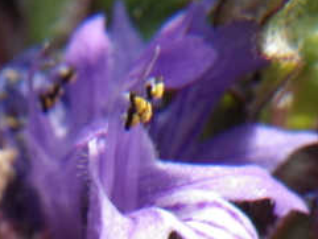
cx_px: 55
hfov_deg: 17.2
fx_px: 1039
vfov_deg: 12.4
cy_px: 371
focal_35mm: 113
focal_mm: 6.1
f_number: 4.6
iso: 80
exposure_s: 1/160
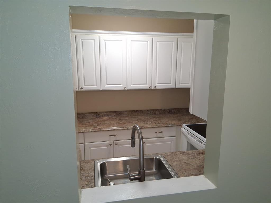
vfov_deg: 53.1
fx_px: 204
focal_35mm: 26
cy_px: 102
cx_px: 136
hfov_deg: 67.3
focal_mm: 3.98
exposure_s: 1/100
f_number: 1.8
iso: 320
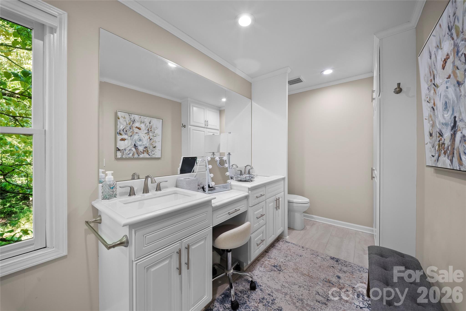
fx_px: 155
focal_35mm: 12
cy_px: 156
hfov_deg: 112.6
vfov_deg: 90.1
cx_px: 233
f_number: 9
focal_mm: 12
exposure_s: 1/3
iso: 250
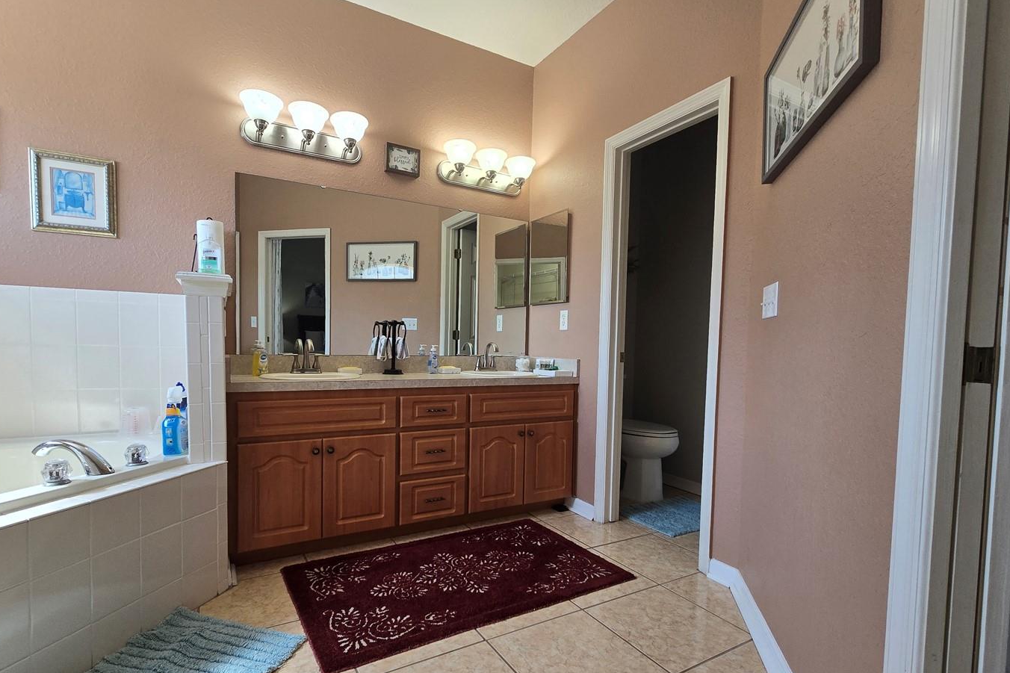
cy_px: 374
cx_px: 492
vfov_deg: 73.5
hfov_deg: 96.7
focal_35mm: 16
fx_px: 449
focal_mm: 2.2
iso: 80
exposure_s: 1/120
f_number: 2.2
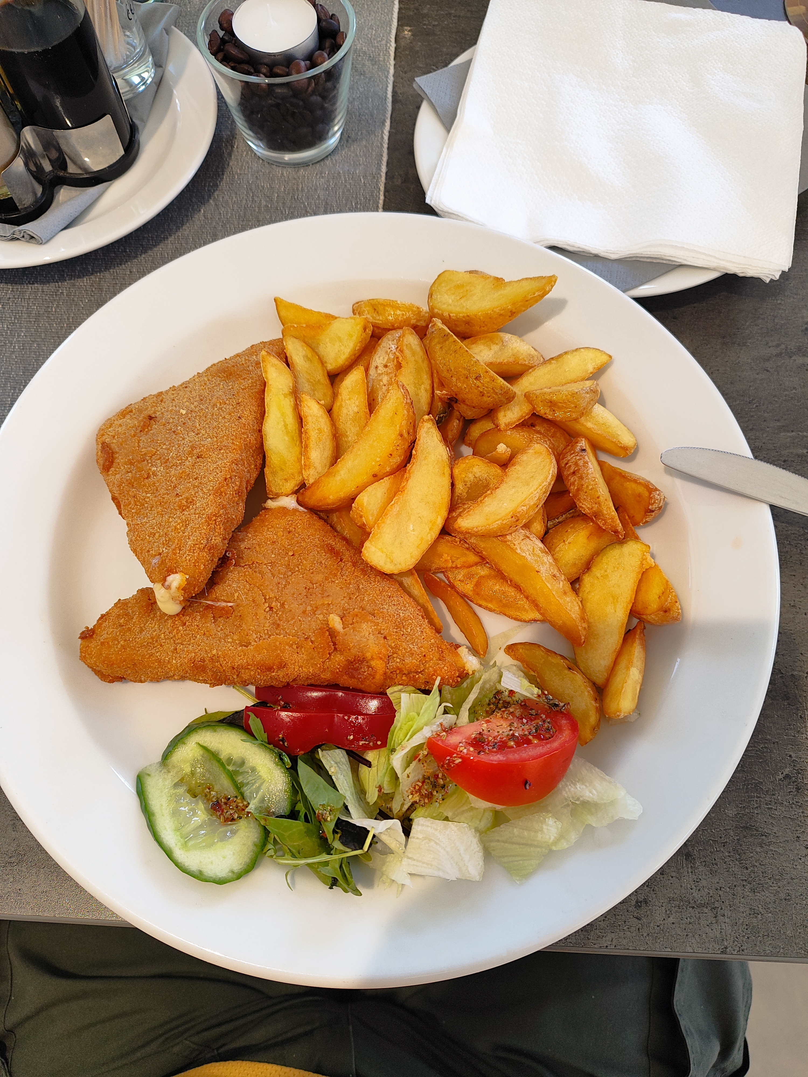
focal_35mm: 24
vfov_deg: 71.6
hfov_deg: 56.8
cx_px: 404
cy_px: 538
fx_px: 747
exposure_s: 1/100
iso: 324
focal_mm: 5.89
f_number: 1.89
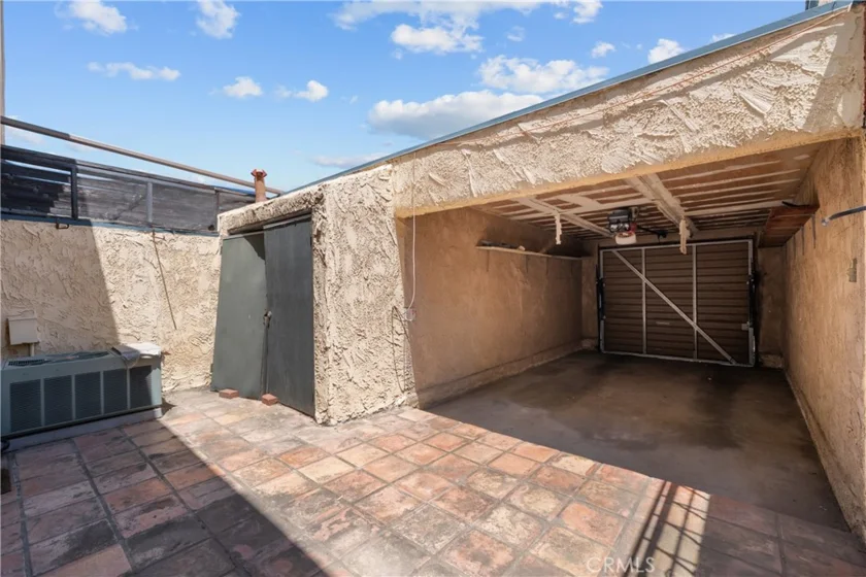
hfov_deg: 100.4
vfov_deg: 77.3
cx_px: 433
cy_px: 288
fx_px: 361
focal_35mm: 15
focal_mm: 15
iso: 250
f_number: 9
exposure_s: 1/80
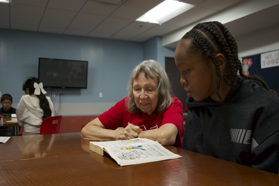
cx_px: 140
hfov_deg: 57.2
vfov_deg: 40.0
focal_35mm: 33
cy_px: 93
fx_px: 256
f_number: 3.8
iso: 720
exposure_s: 1/60
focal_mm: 22
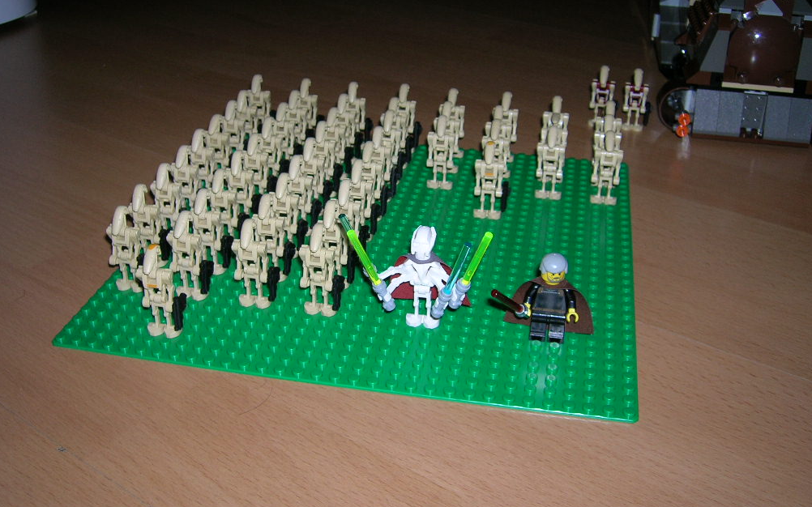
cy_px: 219
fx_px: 863
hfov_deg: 50.4
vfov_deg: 32.7
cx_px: 400
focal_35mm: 39
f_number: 2.9
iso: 50
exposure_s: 1/60.1
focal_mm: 6
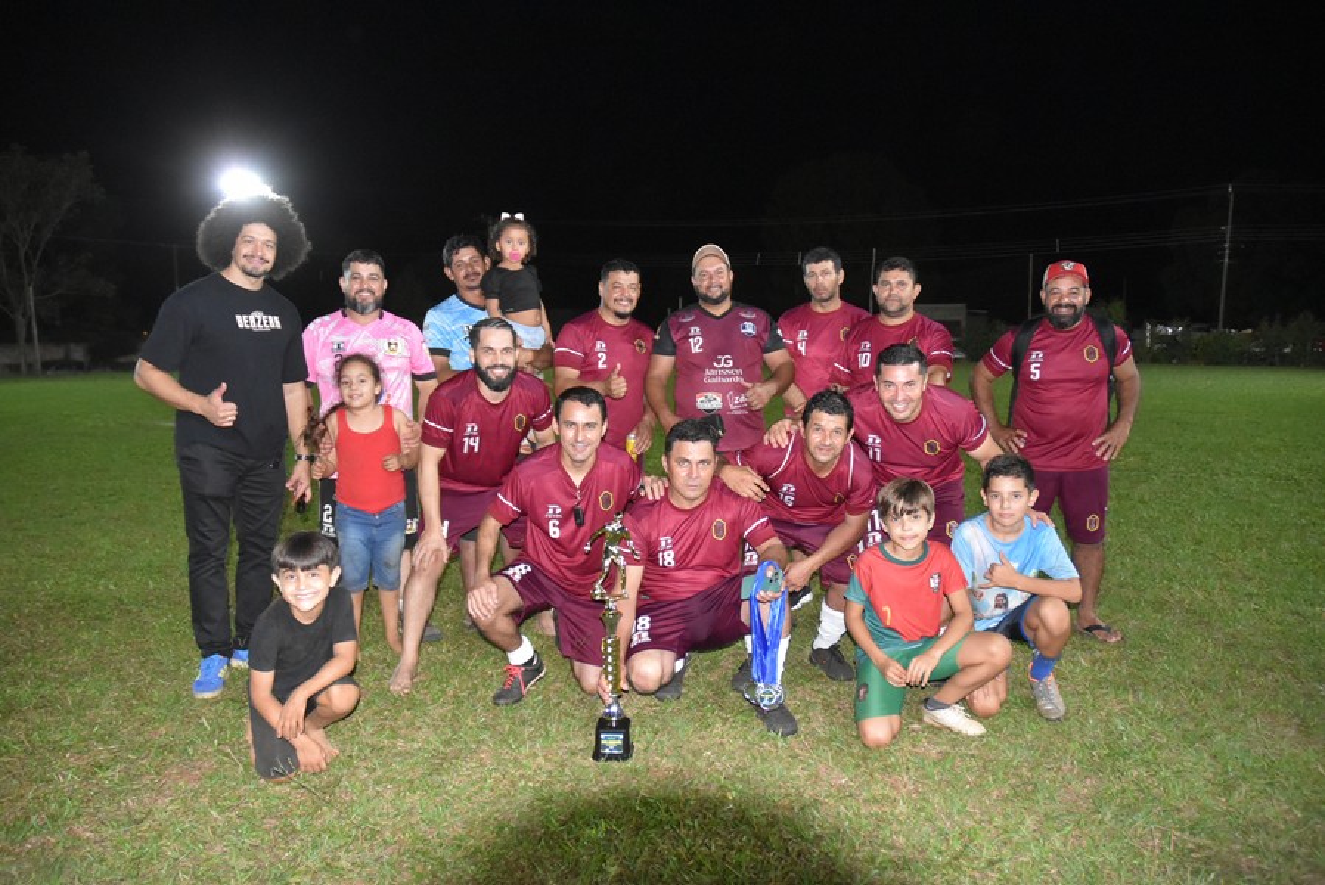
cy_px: 442
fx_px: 994
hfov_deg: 67.3
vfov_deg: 48.0
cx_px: 662
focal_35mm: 27
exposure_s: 1/60
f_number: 3.5
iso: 3200
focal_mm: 18
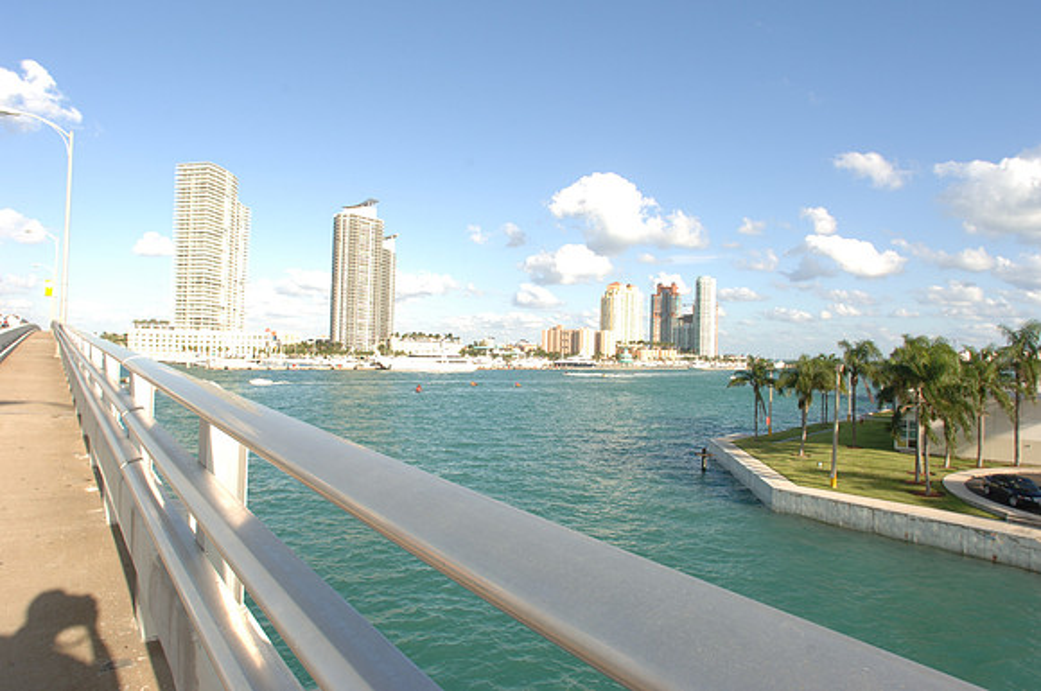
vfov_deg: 59.3
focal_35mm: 21
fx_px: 606
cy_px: 346
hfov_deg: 81.3
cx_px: 520
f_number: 4
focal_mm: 14
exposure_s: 1/60
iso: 100
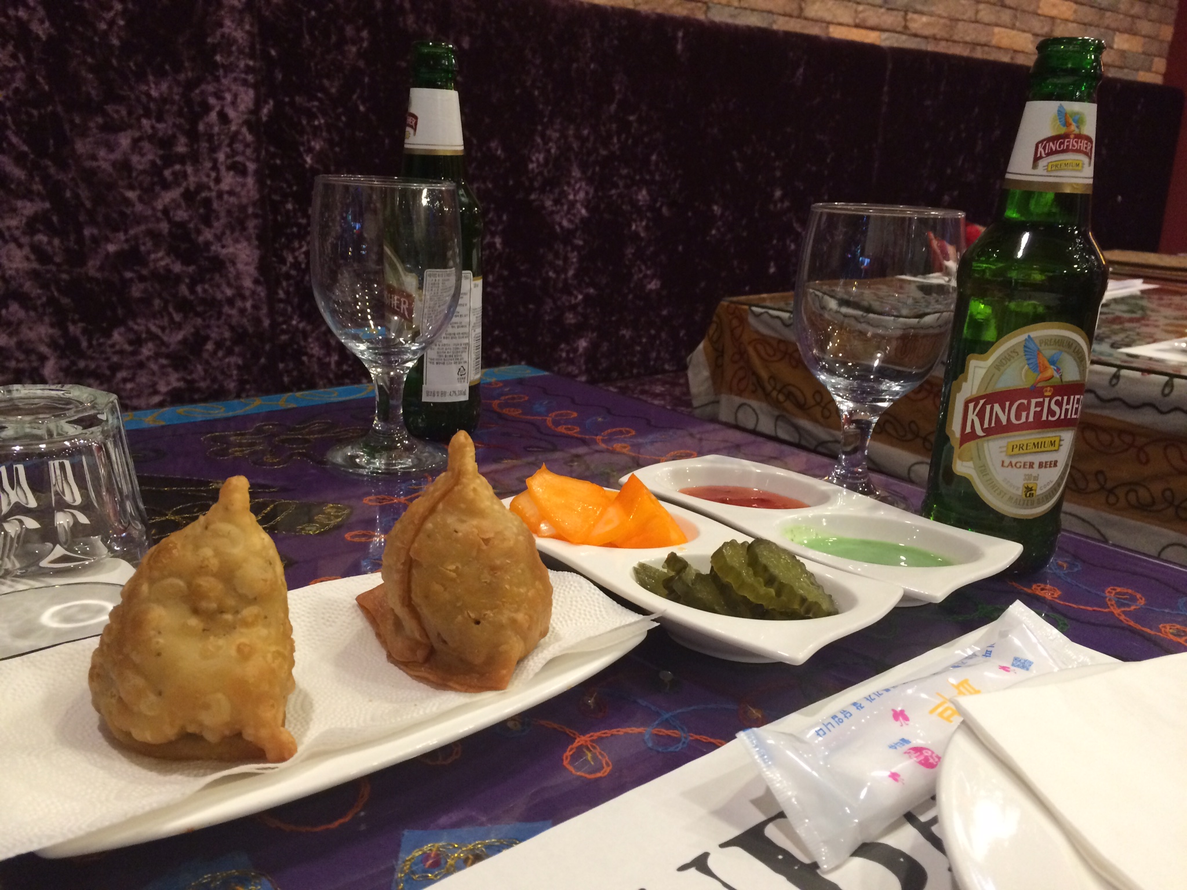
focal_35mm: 29
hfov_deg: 61.7
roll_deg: -0.7
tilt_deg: -18.1
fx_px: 994
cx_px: 594
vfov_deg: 48.2
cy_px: 445
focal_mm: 4.15
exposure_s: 1/30
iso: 200
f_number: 2.2
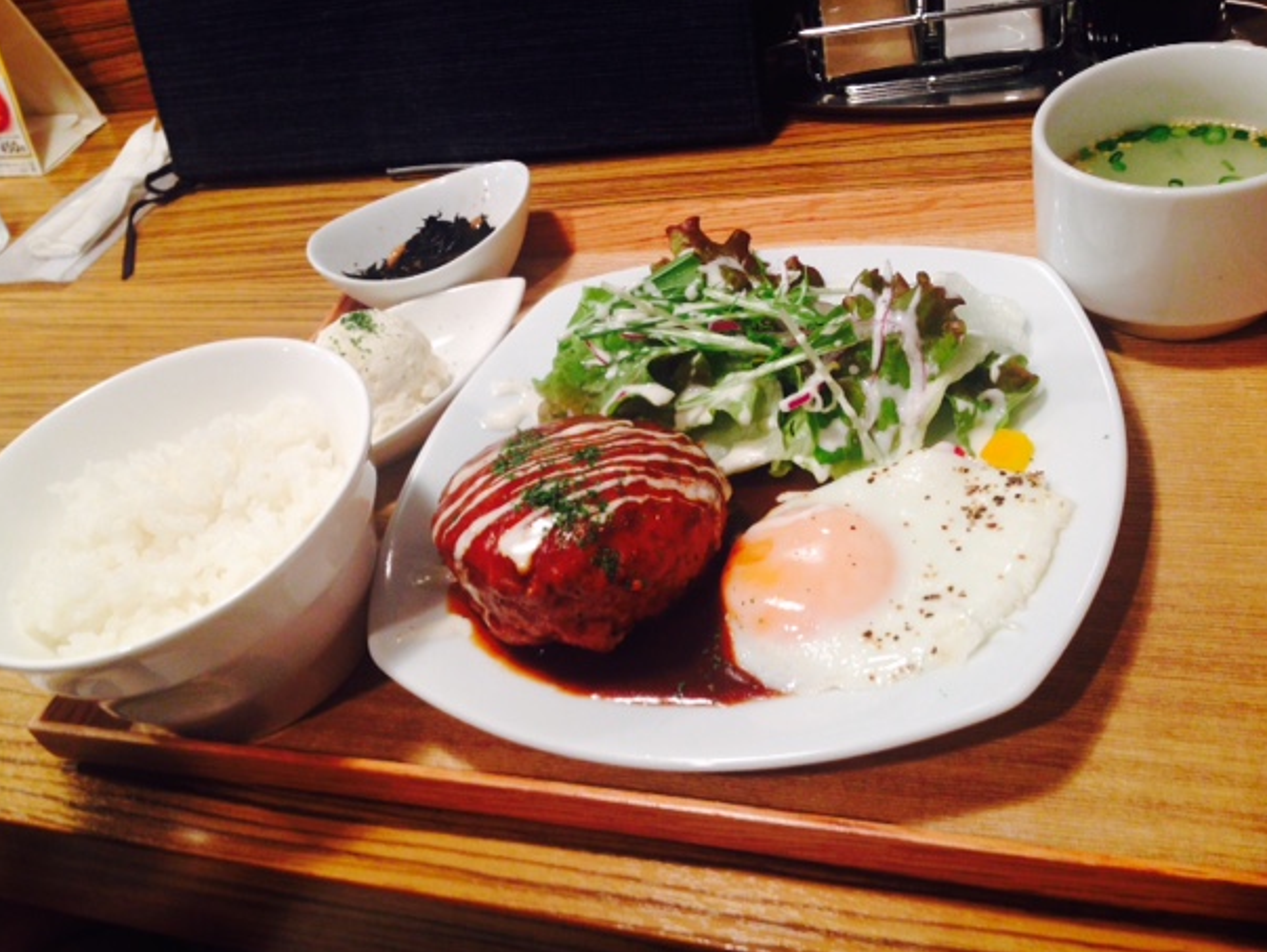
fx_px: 1282
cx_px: 635
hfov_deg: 52.6
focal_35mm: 35
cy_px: 464
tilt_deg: -39.3
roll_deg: +20.1
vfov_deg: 40.7
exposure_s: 1/20
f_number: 2.4
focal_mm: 4.12
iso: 64
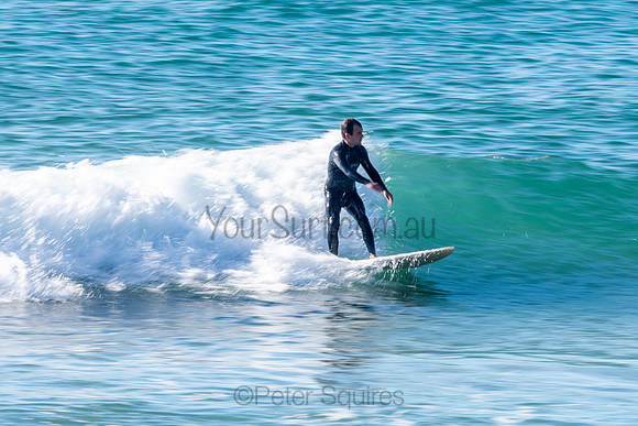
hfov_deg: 3.4
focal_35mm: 599
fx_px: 10610
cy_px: 208
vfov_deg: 2.3
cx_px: 326
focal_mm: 500
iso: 64
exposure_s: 1/40
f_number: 22
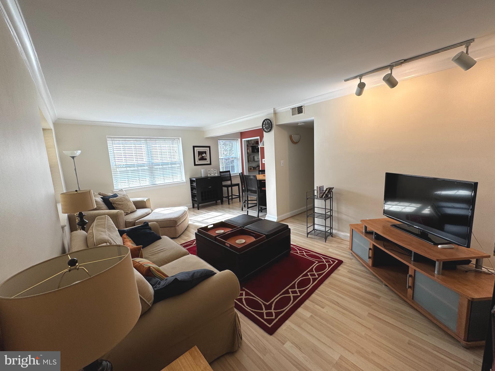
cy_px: 186
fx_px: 200
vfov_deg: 85.7
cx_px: 248
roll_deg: +2.6
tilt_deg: -8.8
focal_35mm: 14
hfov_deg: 102.1
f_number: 2.2
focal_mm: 2.22
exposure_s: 1/120
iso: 64
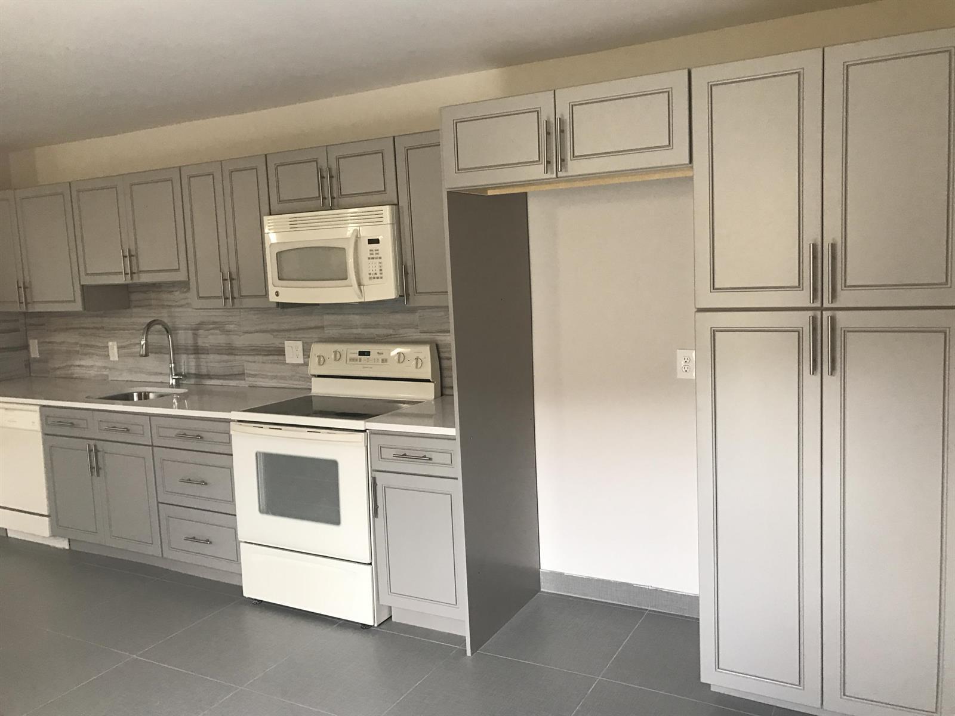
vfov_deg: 49.7
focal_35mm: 28
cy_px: 358
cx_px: 478
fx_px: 772
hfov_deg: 63.4
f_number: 1.8
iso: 32
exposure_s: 1/30
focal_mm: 3.99
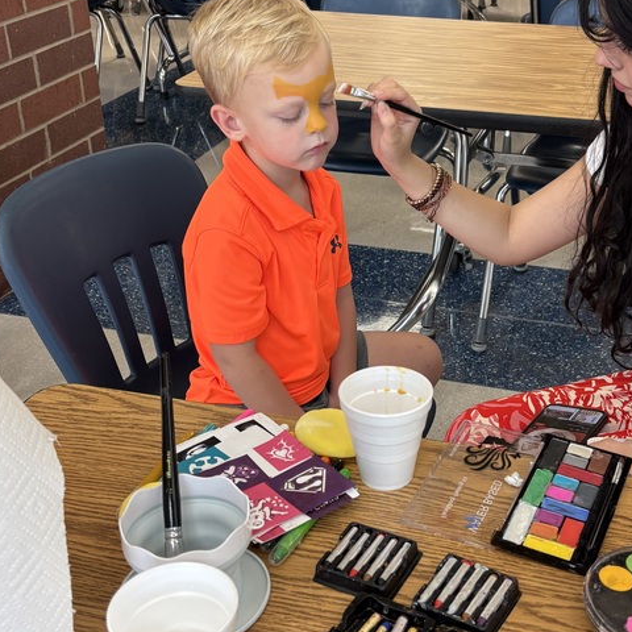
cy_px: 286
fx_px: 1012
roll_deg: -0.7
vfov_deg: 34.7
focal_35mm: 49
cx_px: 394
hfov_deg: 34.5
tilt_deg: -26.9
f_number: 1.6
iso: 80
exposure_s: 1/60
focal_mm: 5.96
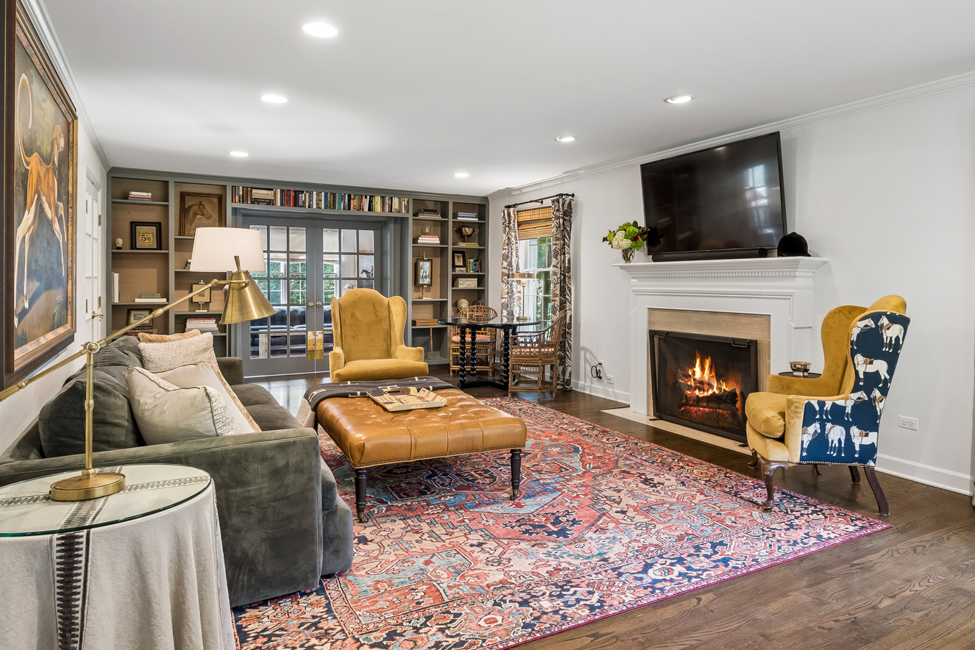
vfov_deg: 57.2
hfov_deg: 78.5
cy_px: 301
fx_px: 596
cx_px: 515
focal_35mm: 22
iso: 250
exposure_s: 1/6
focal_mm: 12
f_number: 8
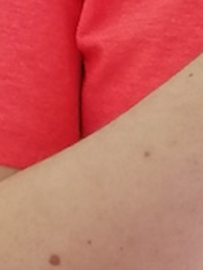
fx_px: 2153
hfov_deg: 5.3
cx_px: 396
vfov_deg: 7.0
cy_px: -160
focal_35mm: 276
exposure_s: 1/50
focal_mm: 3.95
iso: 160
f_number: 1.8
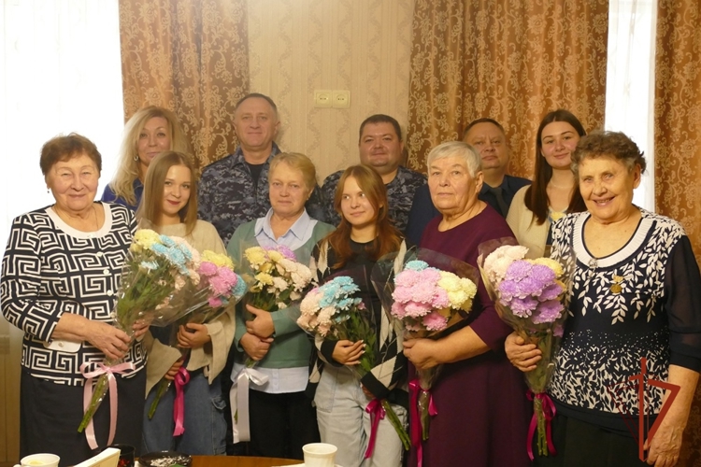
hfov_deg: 43.6
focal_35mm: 45
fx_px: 876
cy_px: 234
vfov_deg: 29.9
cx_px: 350
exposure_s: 1/60
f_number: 3.2
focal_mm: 16.24
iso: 1600
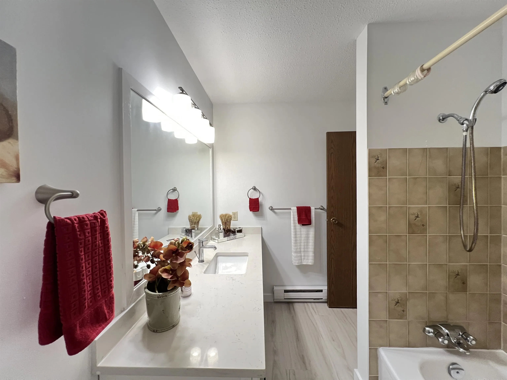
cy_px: 190
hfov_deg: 106.2
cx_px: 254
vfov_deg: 89.9
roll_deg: +0.4
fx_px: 190
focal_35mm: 13
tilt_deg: -0.9
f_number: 1.8
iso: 500
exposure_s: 1/60
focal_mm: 1.57
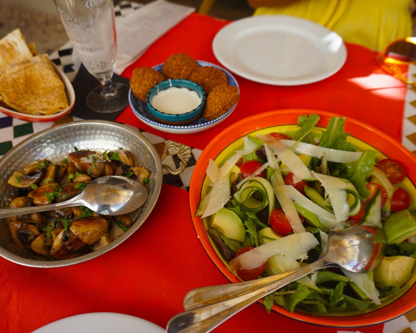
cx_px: 205
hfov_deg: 62.2
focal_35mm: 28
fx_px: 345
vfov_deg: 51.5
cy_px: 166
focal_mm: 16
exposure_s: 1/400
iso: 160
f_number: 3.5
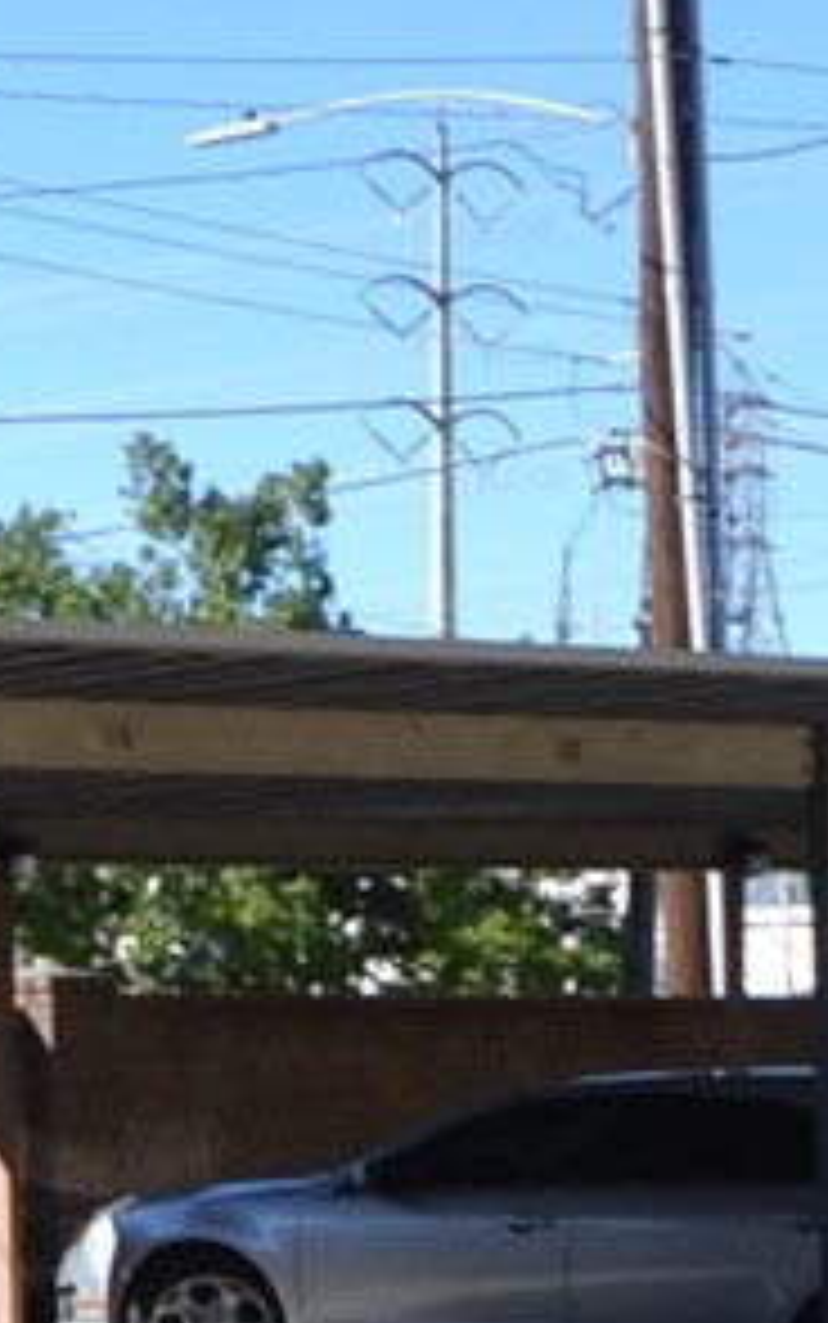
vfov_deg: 18.1
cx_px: -2236
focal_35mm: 113
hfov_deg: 8.2
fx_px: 4076
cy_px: 1197
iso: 100
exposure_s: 1/200
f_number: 7.1
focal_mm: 10
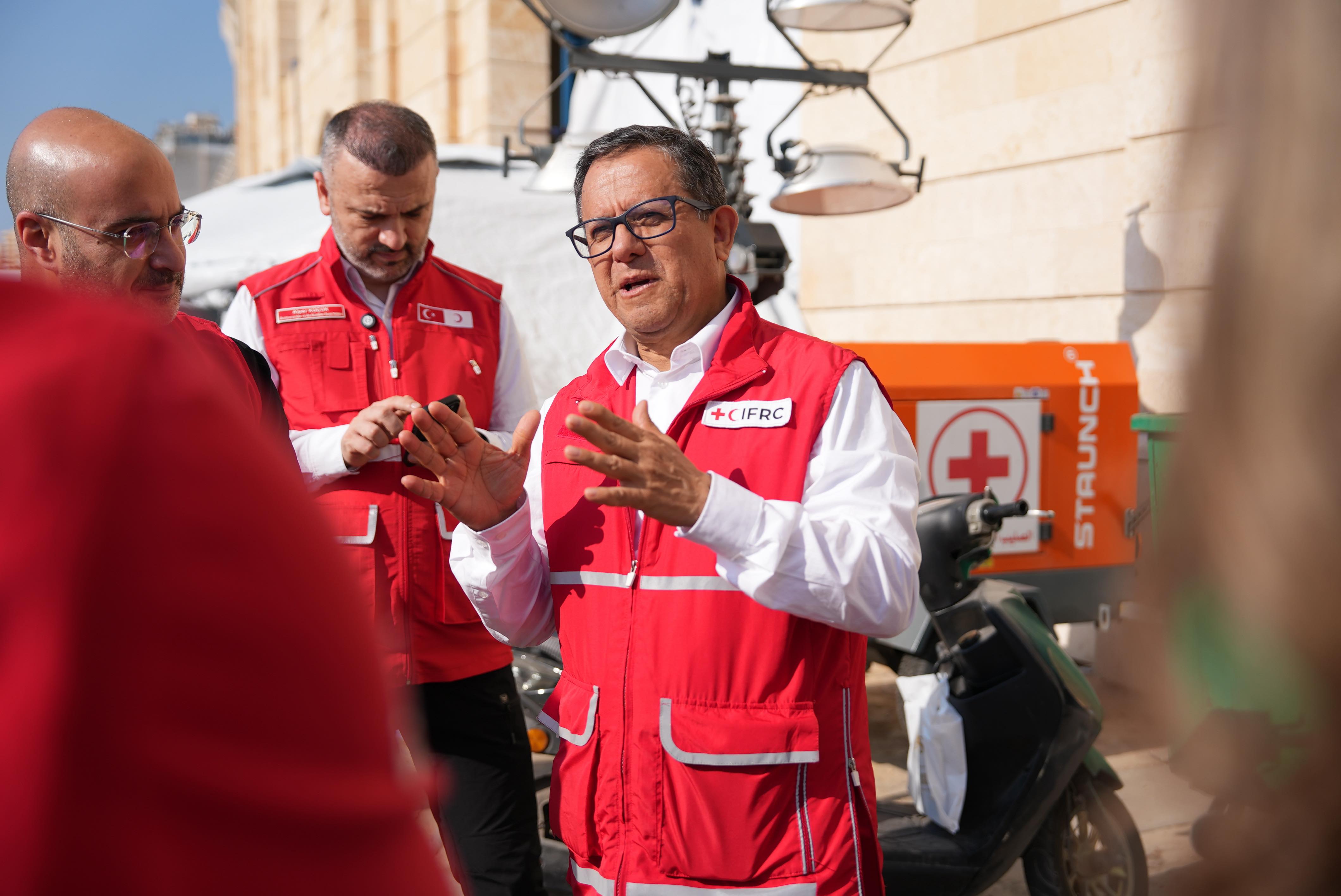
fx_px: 1565
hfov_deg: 46.4
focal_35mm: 42
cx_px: 670
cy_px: 448
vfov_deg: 31.9
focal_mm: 42
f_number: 2.8
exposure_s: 1/2500
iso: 100
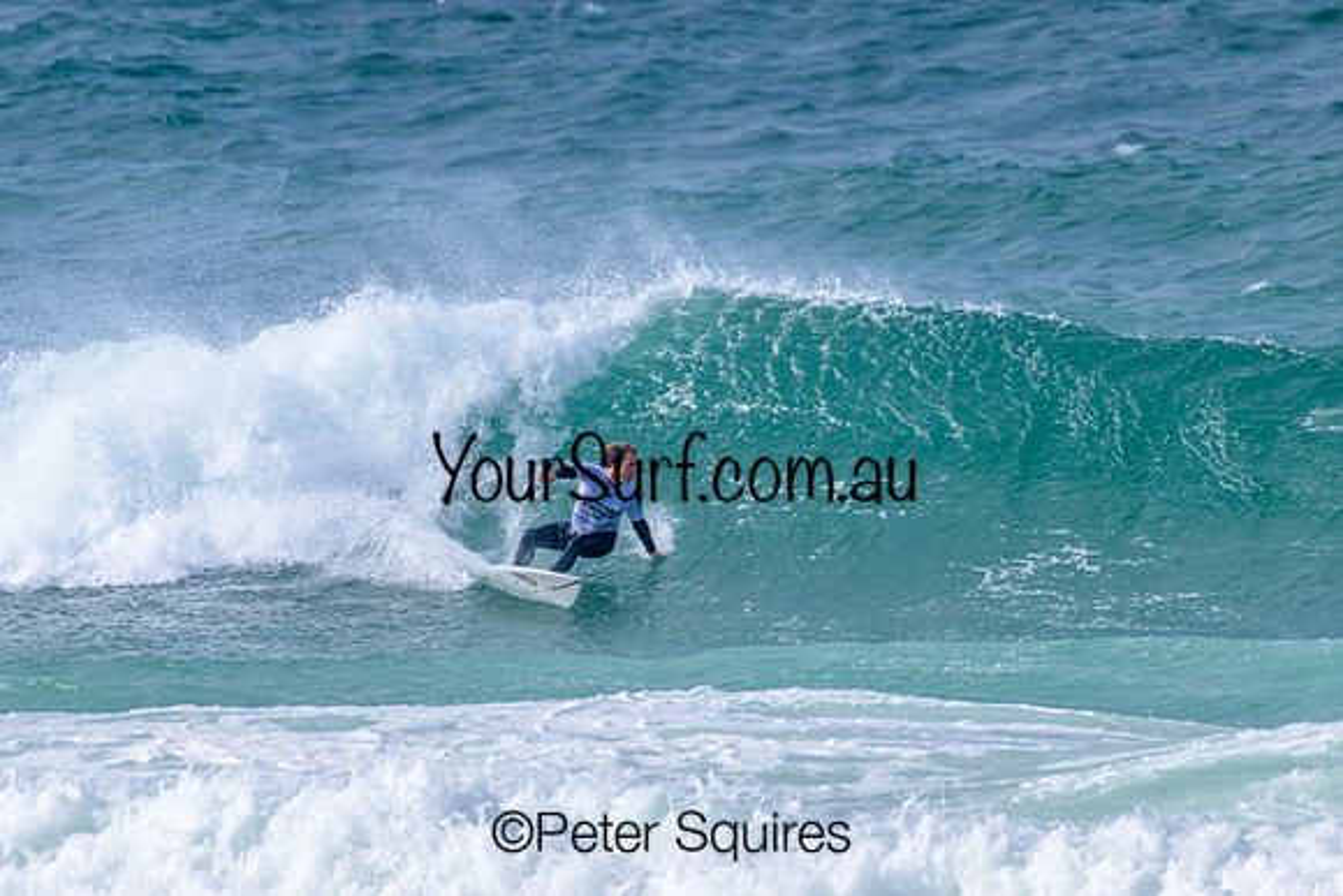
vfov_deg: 1.4
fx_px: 37313
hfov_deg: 2.1
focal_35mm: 1000
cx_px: 672
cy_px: 448
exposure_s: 1/2500
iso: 1100
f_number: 11
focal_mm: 1000
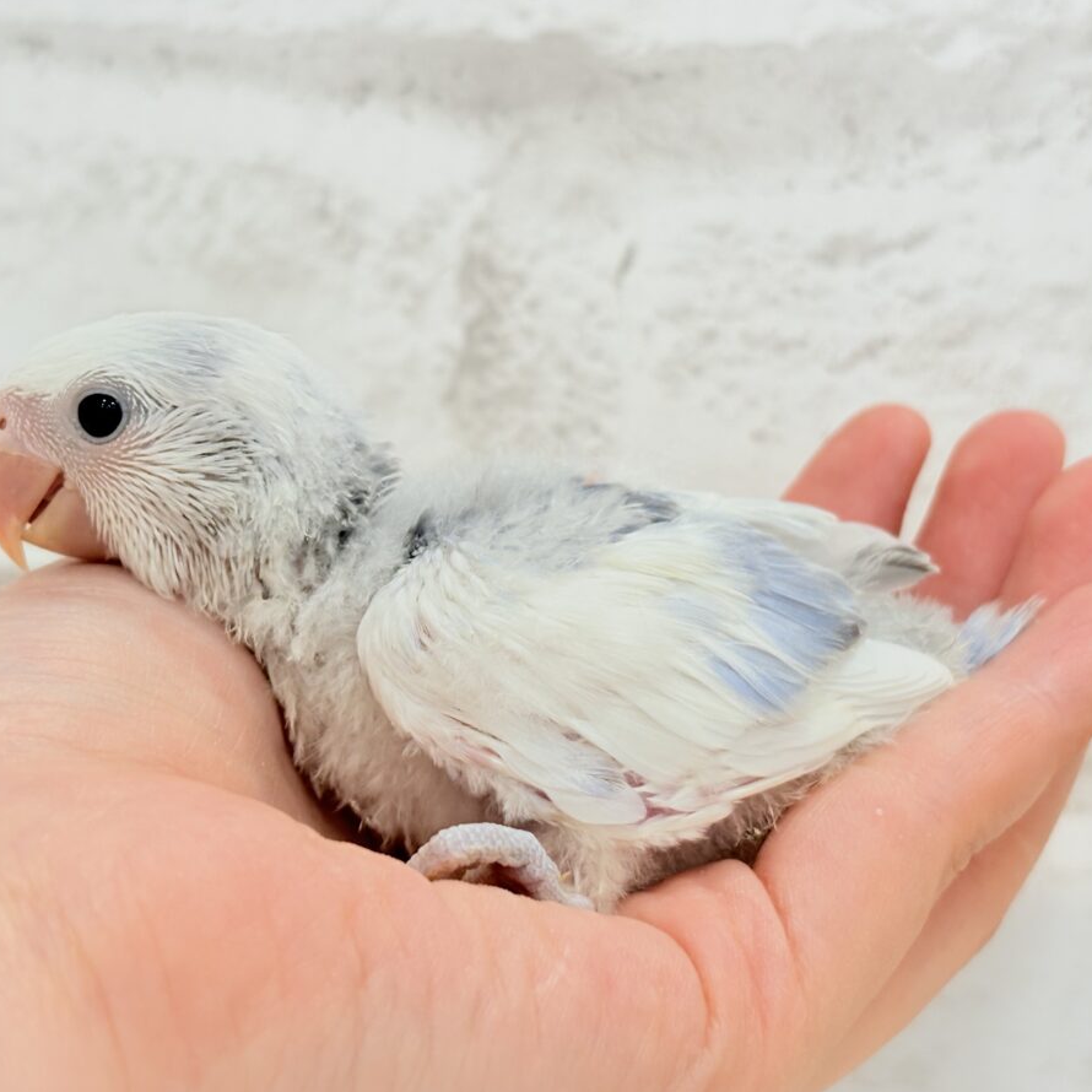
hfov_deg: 27.7
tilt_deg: -4.8
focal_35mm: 62
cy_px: 548
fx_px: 2213
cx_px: 431
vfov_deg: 27.7
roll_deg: -3.1
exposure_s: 1/100
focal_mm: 5.96
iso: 64
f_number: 1.6
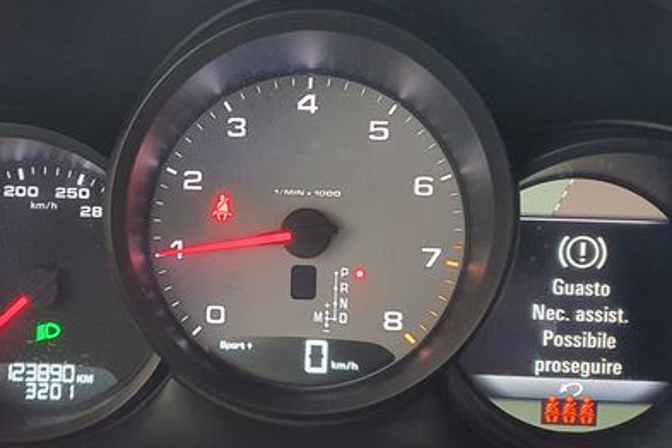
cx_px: 243
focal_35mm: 55
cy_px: 258
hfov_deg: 36.0
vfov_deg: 24.6
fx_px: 1027
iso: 320
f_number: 1.5
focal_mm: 4.3
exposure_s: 1/50
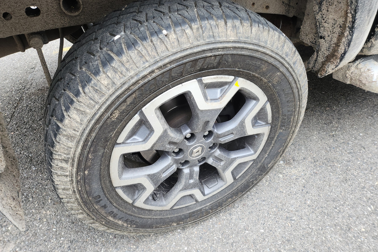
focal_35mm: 25
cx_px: 189
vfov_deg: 51.3
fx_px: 262
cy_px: 128
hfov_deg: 71.5
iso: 125
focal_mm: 5
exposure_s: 1/180
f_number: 1.8
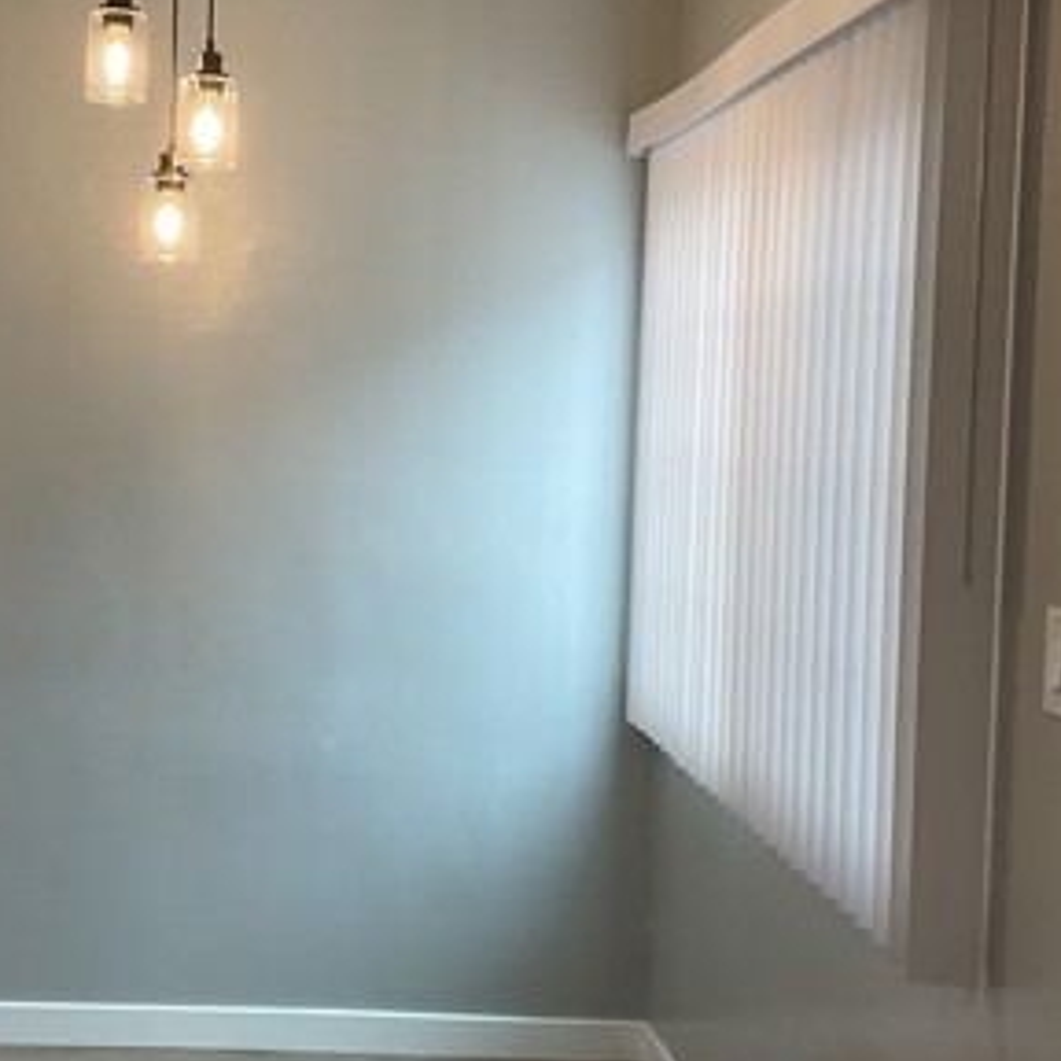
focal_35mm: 57
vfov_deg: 30.0
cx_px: 306
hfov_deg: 29.7
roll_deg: -0.2
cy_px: 457
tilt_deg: -6.2
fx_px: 1977
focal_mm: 3
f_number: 1.8
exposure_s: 1/120
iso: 50
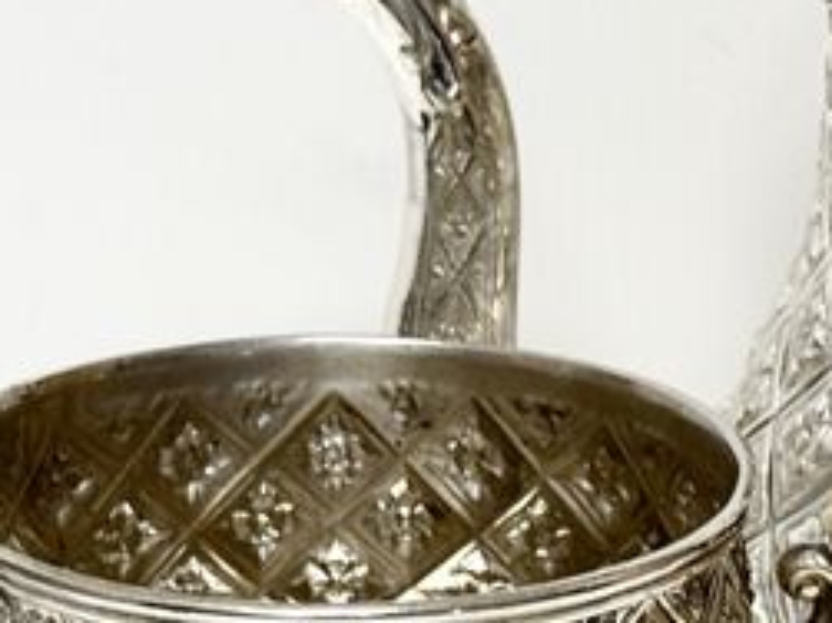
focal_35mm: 172
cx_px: 743
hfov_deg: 11.4
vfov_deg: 8.6
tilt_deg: -22.0
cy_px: 628
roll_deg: -1.4
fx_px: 4132
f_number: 1.78
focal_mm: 6.76
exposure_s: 1/50
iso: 100
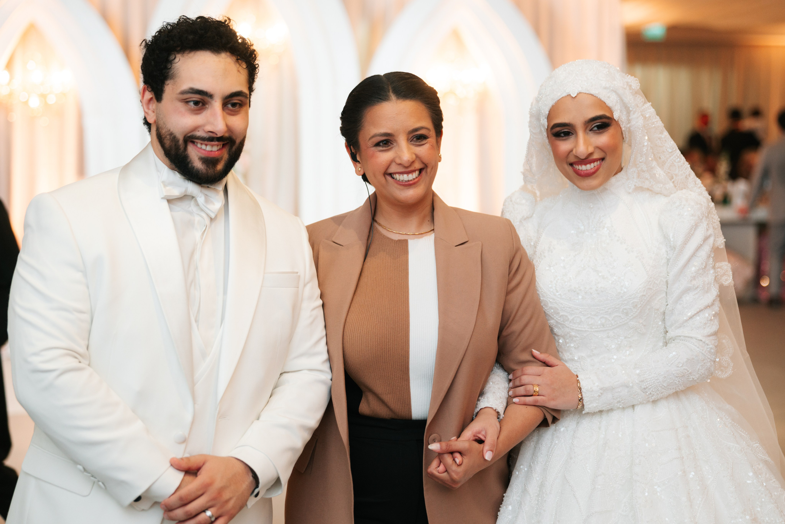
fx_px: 1316
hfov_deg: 33.2
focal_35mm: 60
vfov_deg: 22.5
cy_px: 262
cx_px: 392
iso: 640
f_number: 2.5
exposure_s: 1/200
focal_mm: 60
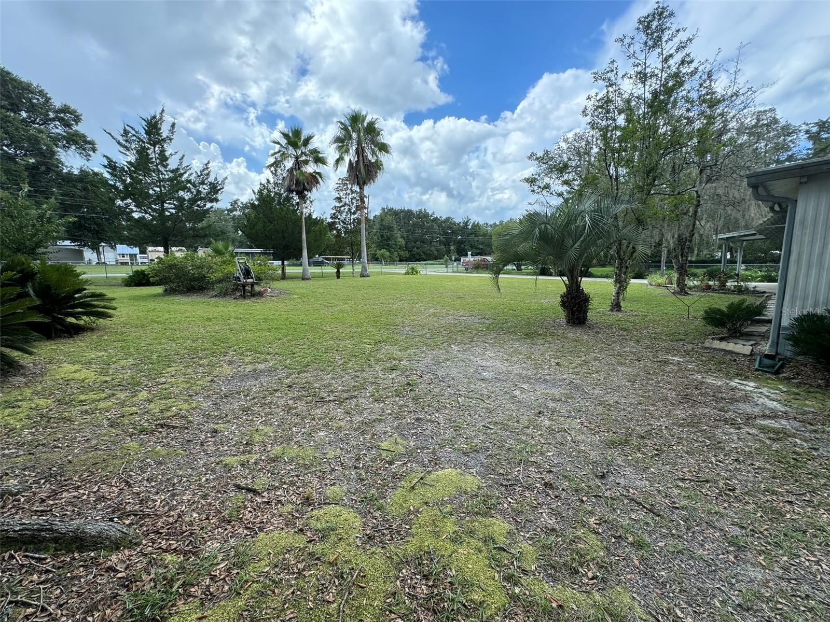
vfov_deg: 85.7
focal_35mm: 14
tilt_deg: -8.2
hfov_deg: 102.1
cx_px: 415
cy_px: 311
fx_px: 336
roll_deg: +0.6
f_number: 2.2
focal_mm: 2.22
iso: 50
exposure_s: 1/512
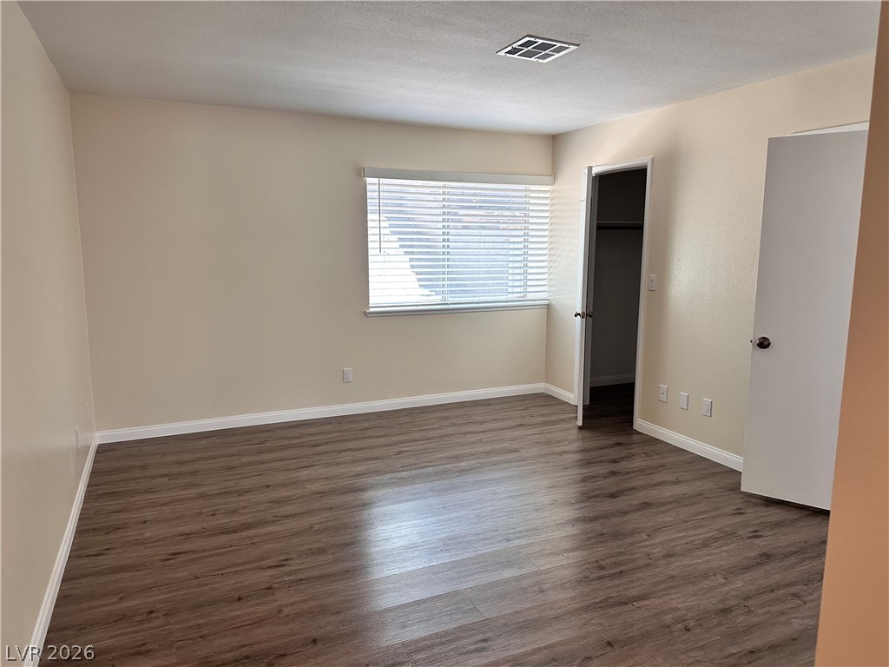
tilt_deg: -6.0
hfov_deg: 71.6
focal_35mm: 24
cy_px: 334
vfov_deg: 56.8
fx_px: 616
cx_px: 444
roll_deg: -1.6
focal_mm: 6.86
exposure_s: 1/60
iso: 160
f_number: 1.78
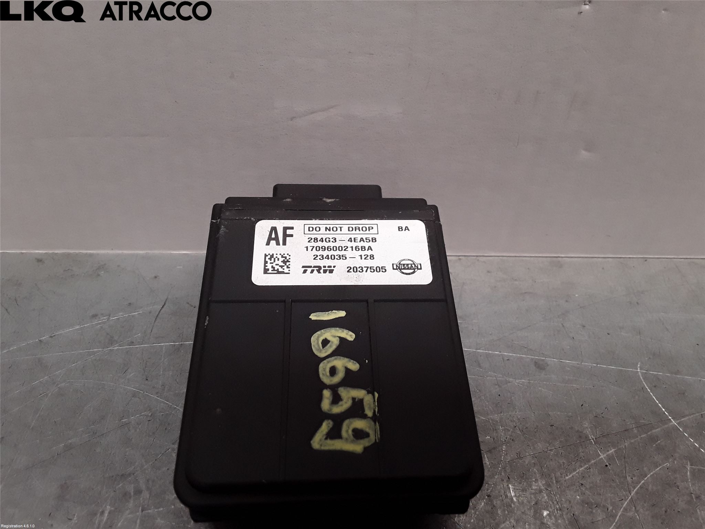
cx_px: 352
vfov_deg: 49.7
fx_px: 570
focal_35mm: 28
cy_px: 264
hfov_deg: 63.4
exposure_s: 1/151
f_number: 1.9
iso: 100
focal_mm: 2.91
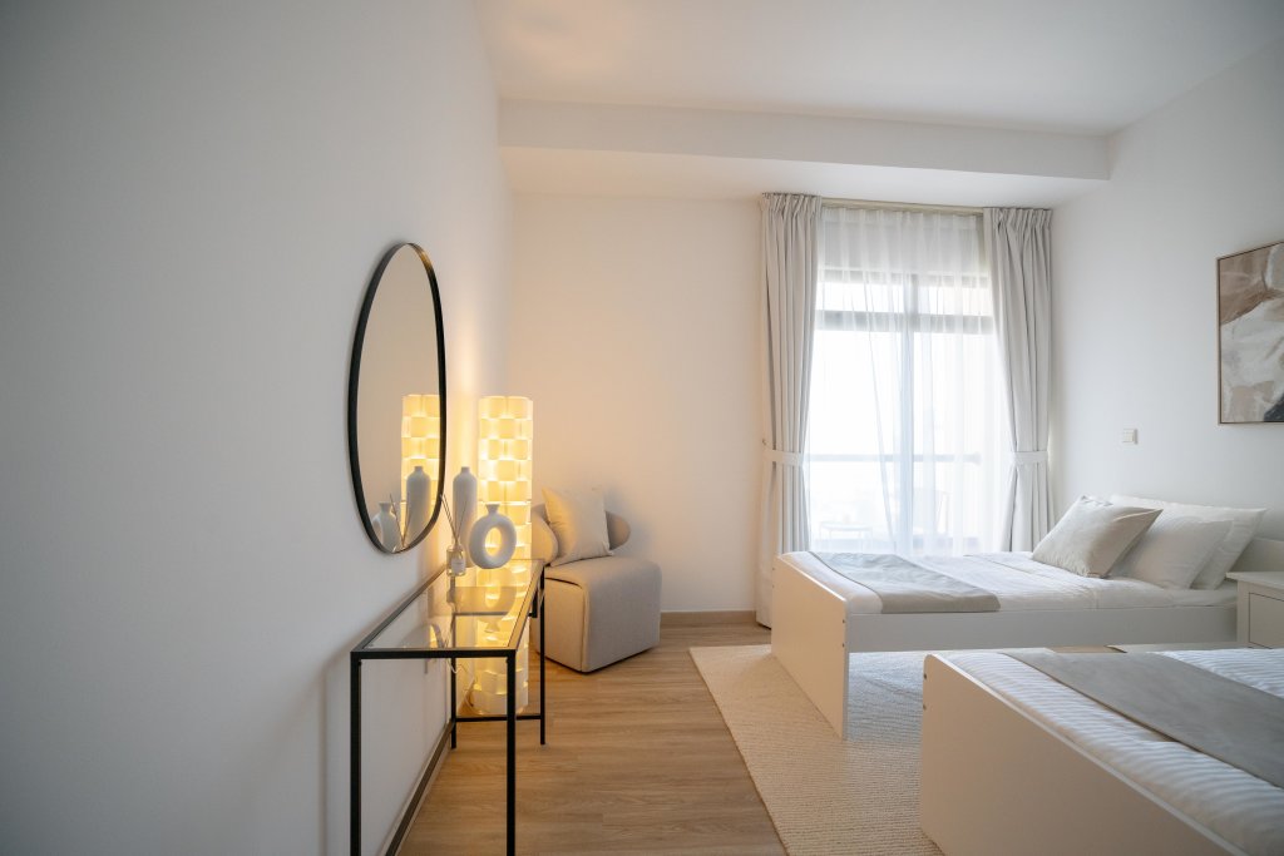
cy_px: 428
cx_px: 642
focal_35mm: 16
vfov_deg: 73.8
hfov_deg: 96.7
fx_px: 571
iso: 1600
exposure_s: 1/80
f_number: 5
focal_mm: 16
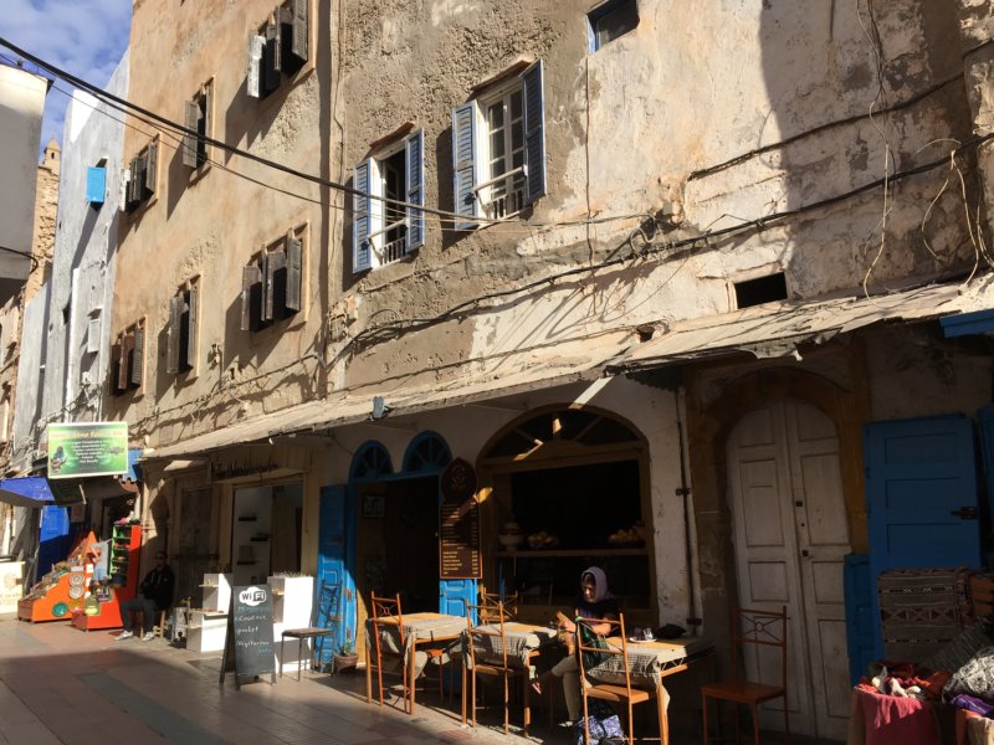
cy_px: 372
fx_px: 833
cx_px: 497
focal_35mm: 29
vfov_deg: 48.2
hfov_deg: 61.7
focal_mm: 4.15
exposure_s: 1/1374
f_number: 2.2
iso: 25
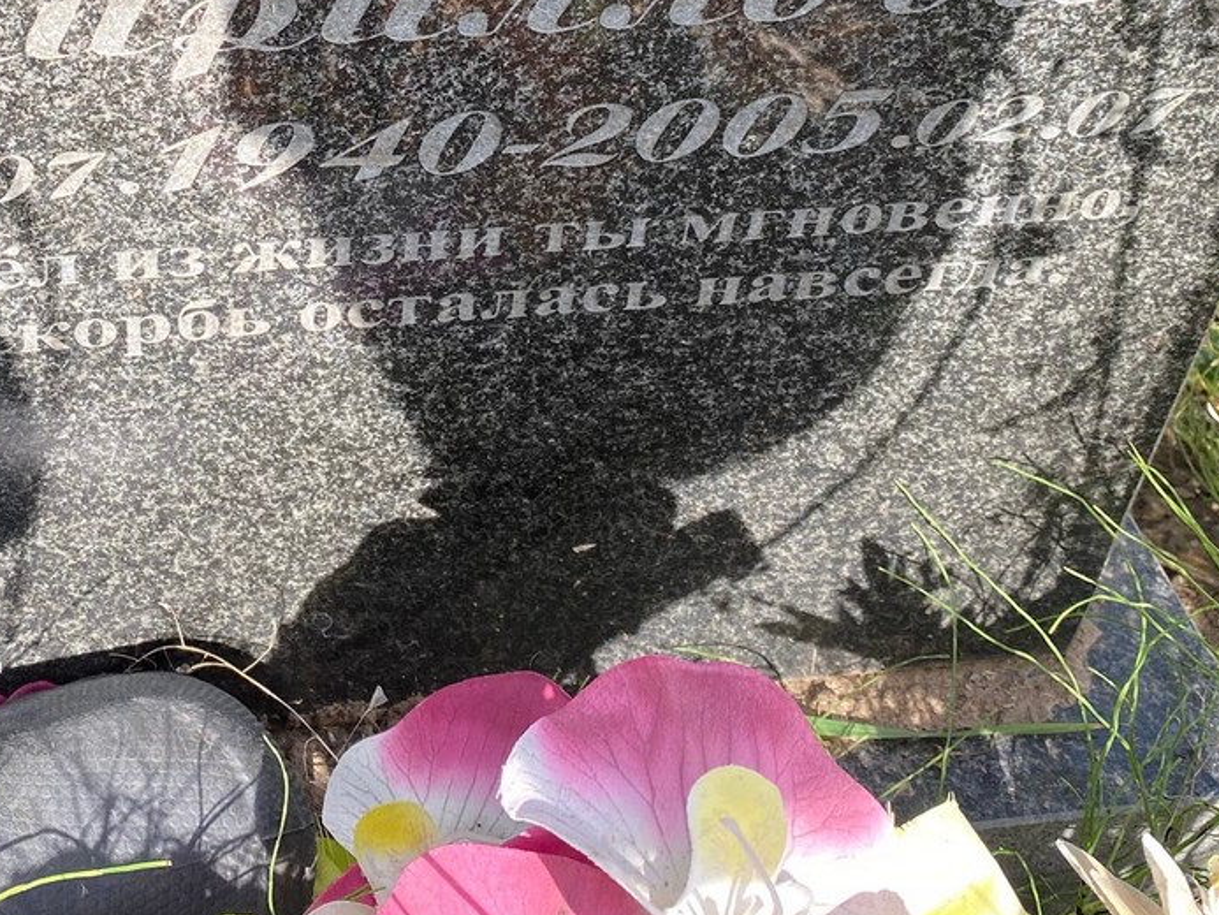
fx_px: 1902
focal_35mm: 54
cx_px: 315
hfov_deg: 34.8
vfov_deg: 26.2
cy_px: 95
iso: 32
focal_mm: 4.25
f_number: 1.8
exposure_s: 1/259
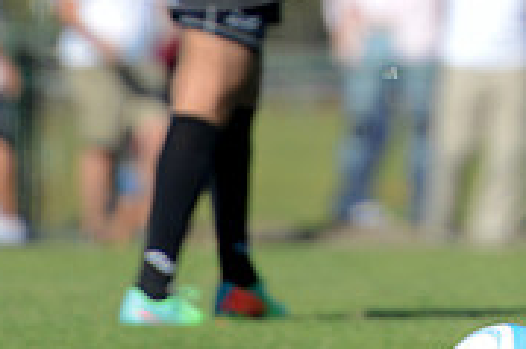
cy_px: -198
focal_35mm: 877
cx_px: 714
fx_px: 12802
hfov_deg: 2.4
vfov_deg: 1.6
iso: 320
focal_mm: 270
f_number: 4
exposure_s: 1/1250
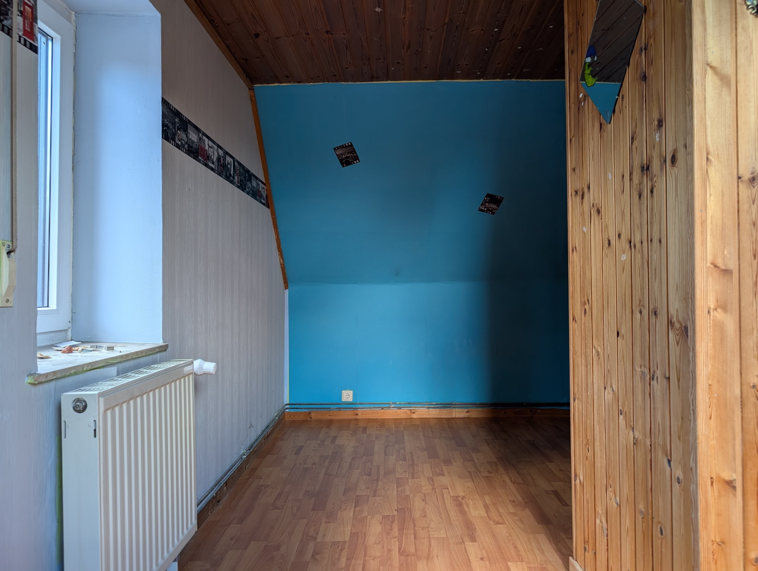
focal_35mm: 24
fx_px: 526
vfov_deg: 56.9
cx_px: 379
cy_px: 286
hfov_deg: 71.5
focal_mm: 6.9
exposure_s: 1/26.6
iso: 20
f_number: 1.68
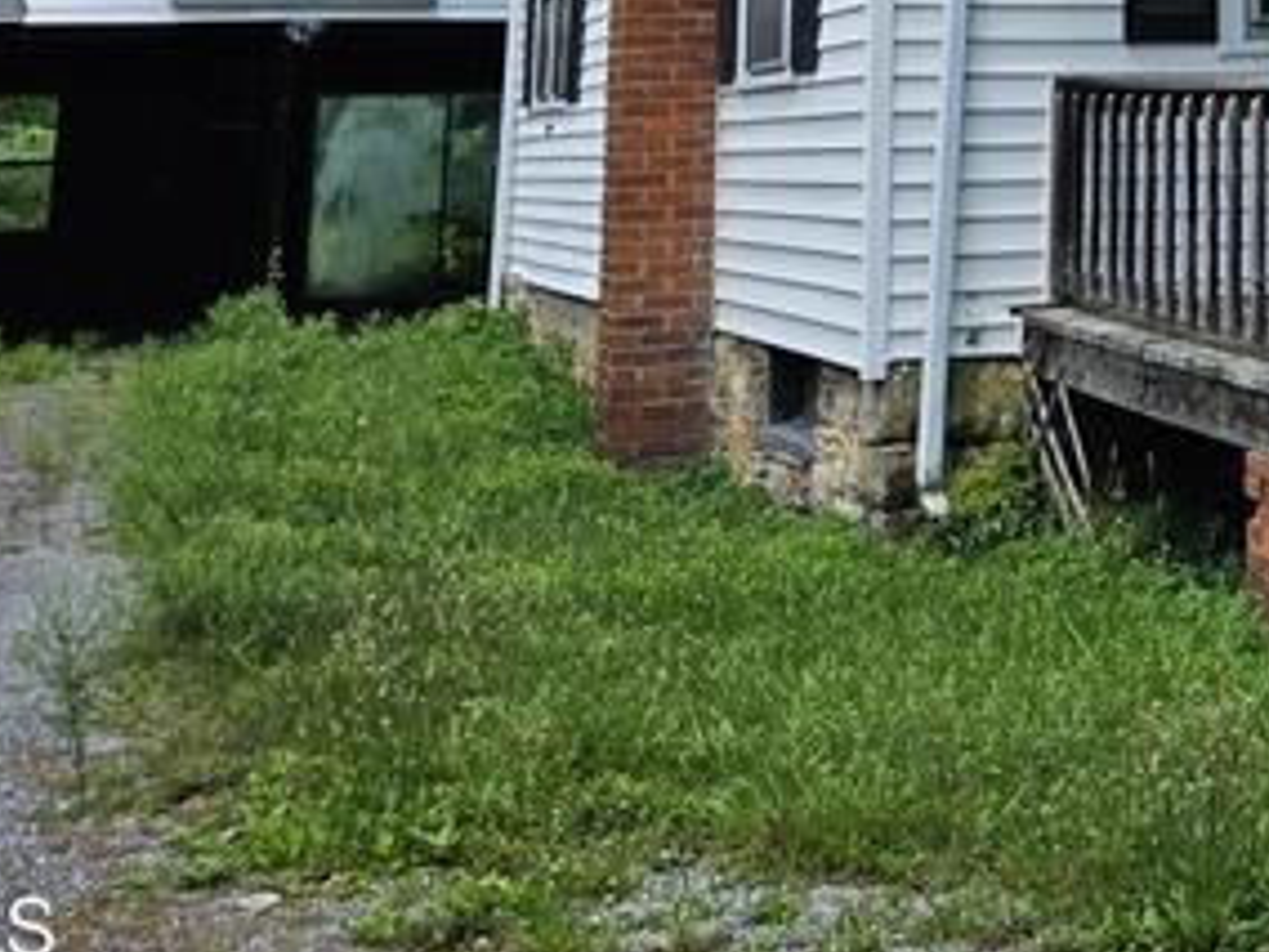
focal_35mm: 69
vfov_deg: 19.3
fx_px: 2529
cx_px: 1548
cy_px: -371
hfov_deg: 25.2
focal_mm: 5.4
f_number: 1.8
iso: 25
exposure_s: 1/1425
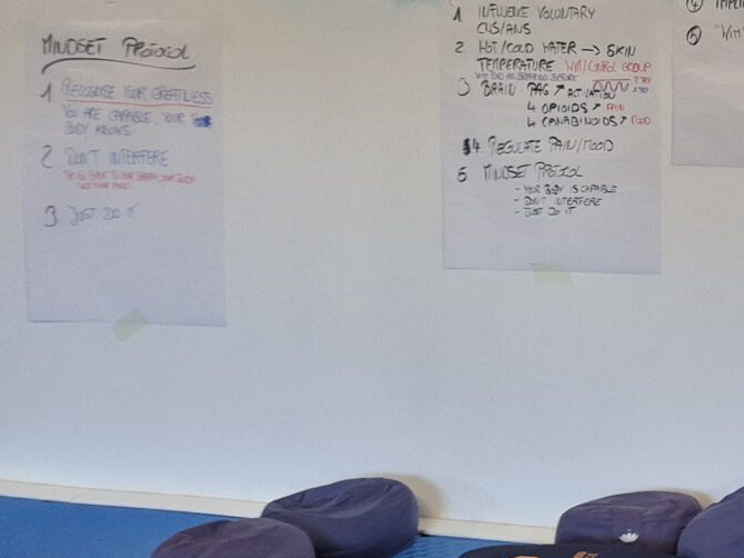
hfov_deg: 17.3
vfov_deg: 16.1
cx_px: 1405
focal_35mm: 88
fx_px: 1892
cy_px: -123
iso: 125
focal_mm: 5.4
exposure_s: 1/180
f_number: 1.8
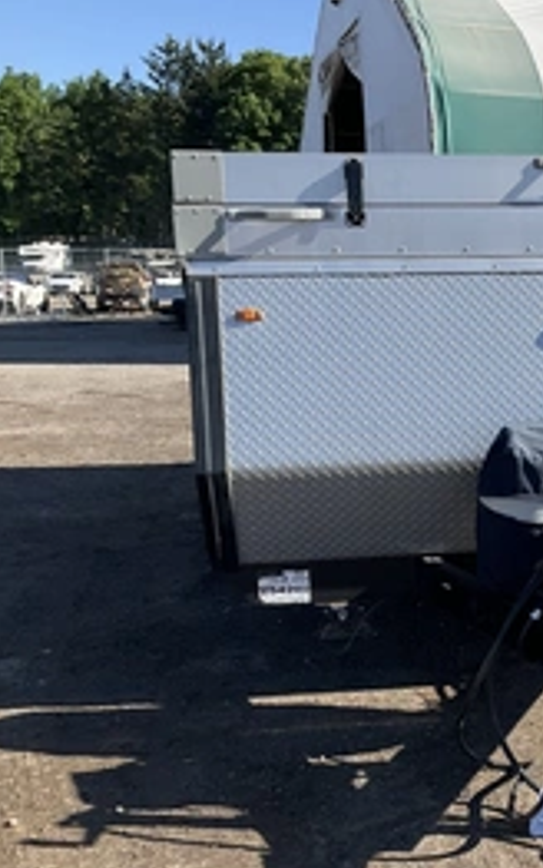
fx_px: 1112
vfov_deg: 42.5
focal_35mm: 47
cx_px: 569
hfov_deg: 25.8
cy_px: 494
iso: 25
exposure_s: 1/1279
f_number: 1.8
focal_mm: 3
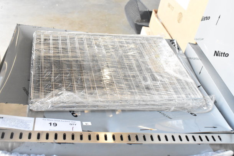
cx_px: 117
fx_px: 254
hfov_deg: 49.5
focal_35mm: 39
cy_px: 78
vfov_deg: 34.2
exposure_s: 1/250
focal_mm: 26
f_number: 8
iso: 6400
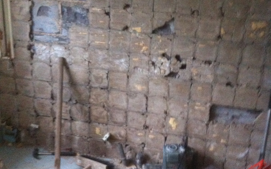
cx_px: 136
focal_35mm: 50
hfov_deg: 40.3
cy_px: 72
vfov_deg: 25.8
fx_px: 369
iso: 640
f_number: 2.8
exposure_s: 1/15
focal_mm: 3.85
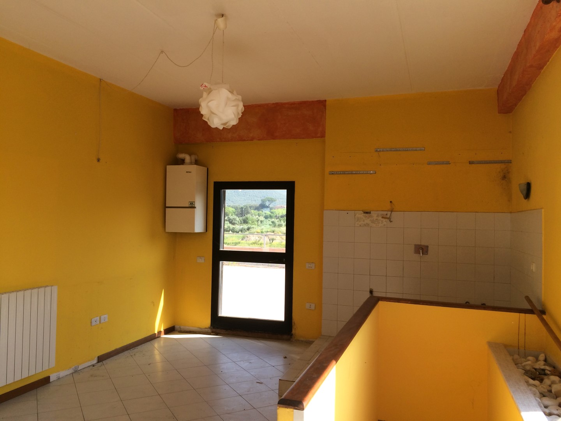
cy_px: 210
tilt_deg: -0.8
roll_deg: -1.5
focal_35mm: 29
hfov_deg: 61.7
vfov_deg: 48.2
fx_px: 470
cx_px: 280
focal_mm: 4.15
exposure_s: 1/311
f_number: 2.2
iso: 32
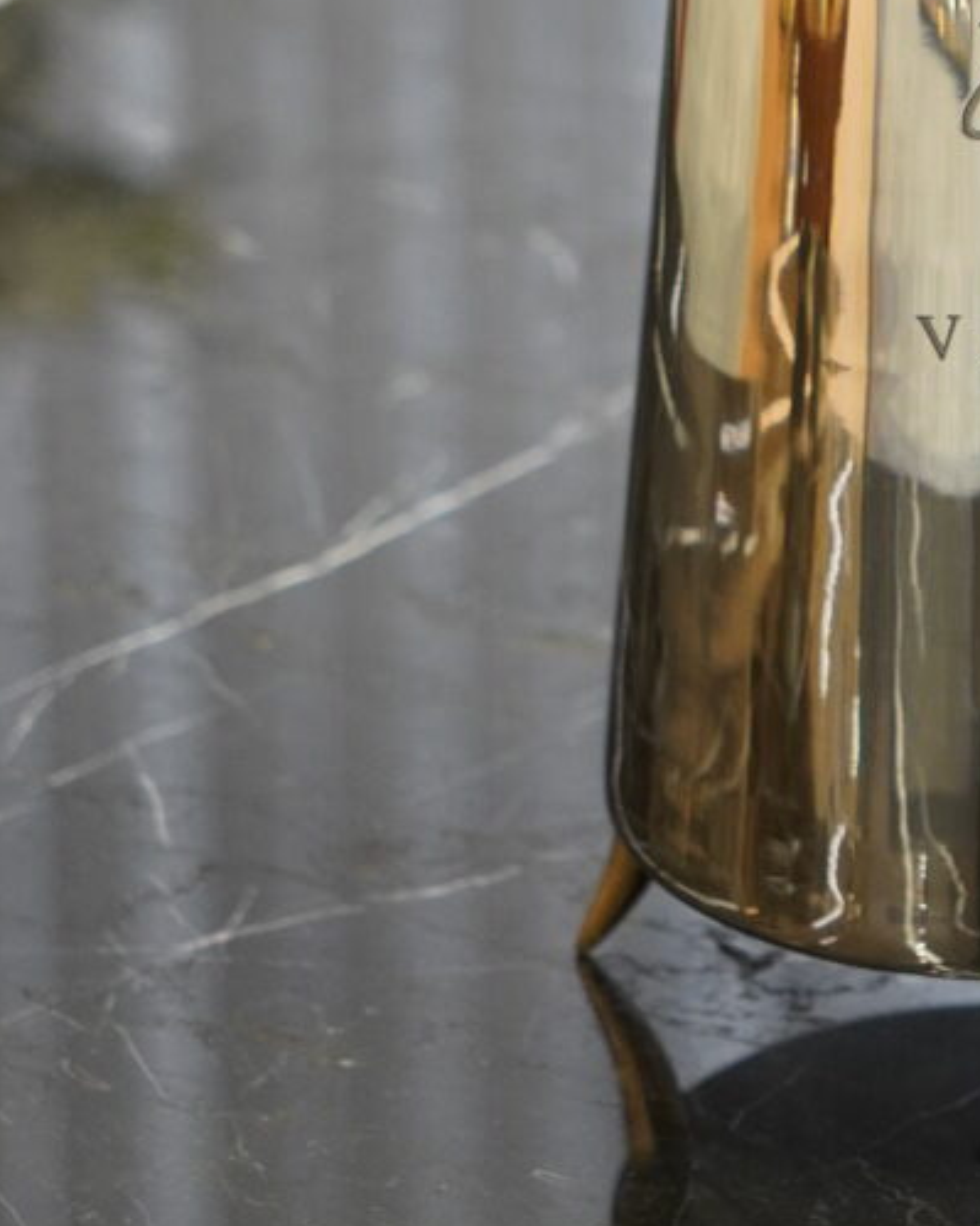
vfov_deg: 8.4
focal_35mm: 228
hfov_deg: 6.7
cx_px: 1083
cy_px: -118
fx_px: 8269
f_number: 2.8
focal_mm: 50
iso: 800
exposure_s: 1/125
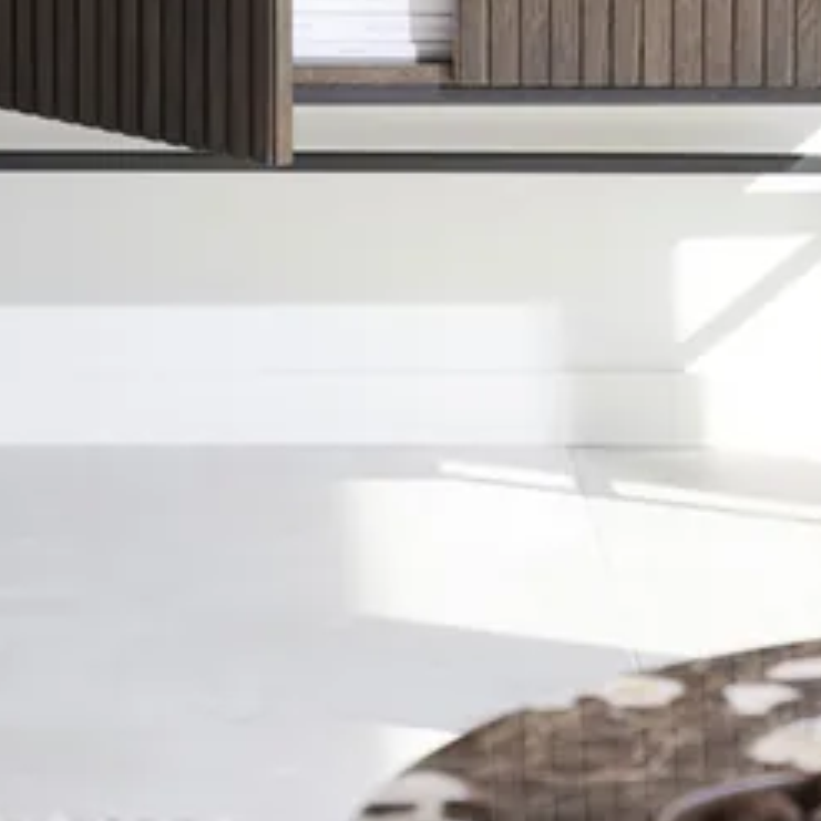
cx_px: 268
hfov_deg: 9.1
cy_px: -415
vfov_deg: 8.8
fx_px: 5179
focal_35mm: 193
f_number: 4
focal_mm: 70
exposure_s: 1/100
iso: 64
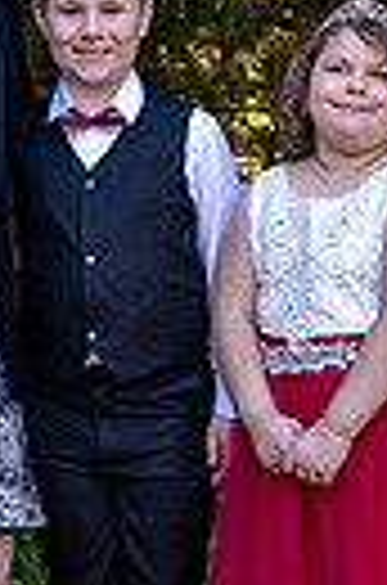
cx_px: 254
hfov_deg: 6.6
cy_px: 306
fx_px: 3372
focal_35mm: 208
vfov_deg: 9.9
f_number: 4.5
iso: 800
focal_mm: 60
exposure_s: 1/200
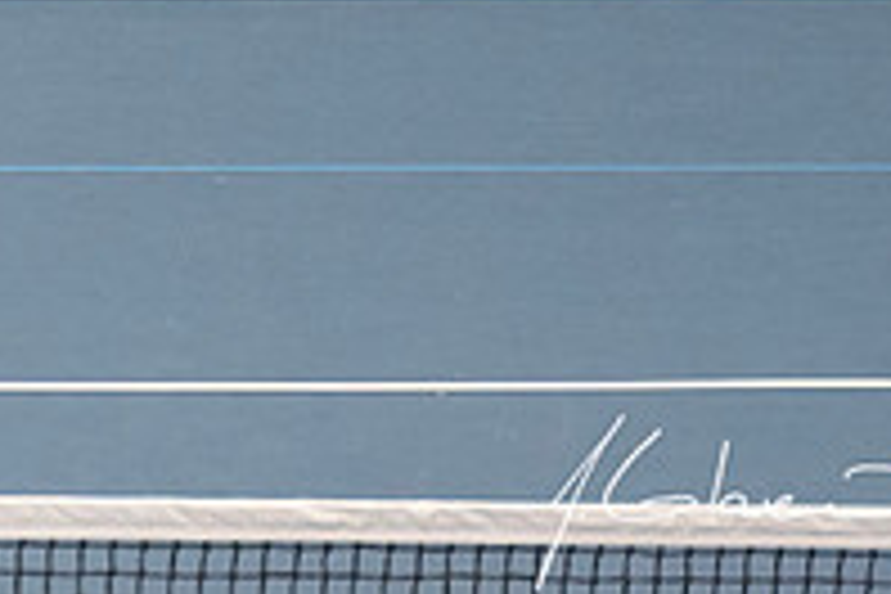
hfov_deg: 3.9
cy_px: -495
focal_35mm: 528
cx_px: -637
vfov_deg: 2.6
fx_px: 13067
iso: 1250
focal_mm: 75
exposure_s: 1/250
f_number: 2.8
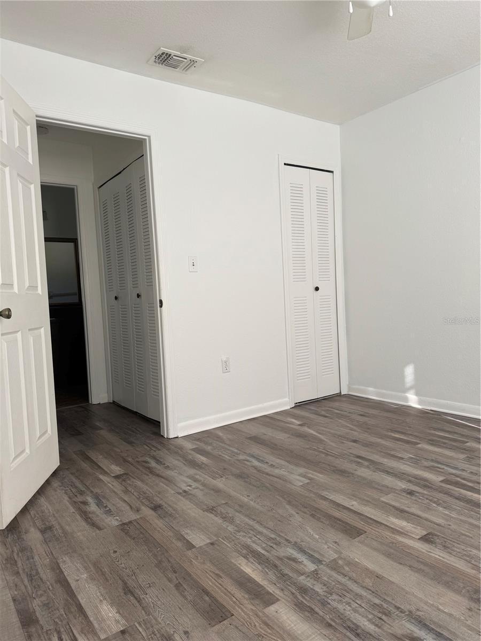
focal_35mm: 24
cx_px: 240
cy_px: 320
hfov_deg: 56.8
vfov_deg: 71.6
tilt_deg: -2.7
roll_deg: +3.7
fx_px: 445
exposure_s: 1/164
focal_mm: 6.76
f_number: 1.78
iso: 64
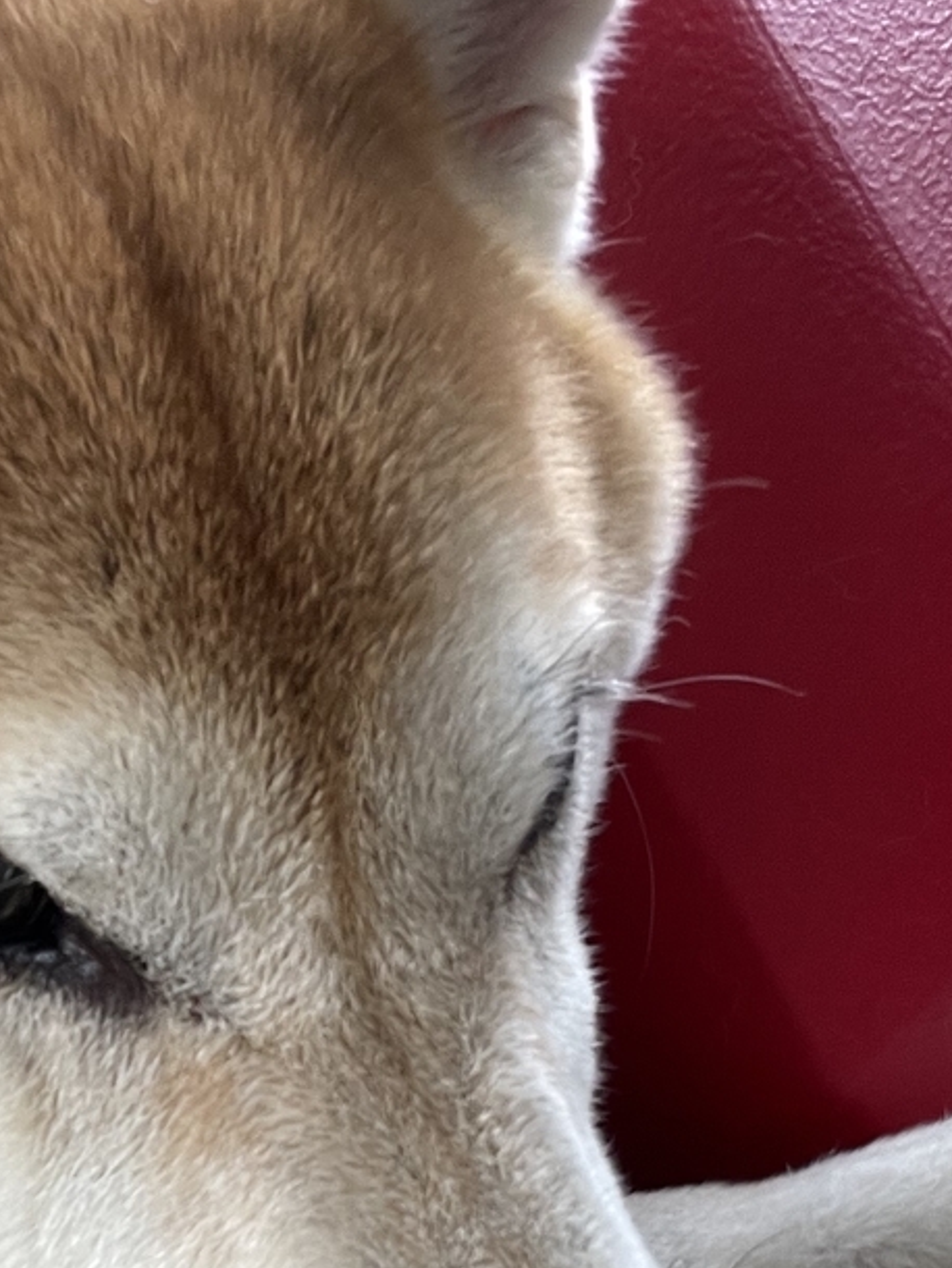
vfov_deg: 31.5
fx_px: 2162
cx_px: 191
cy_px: 1085
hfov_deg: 24.4
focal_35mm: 59
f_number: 2.2
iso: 100
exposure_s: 1/60
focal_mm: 2.71
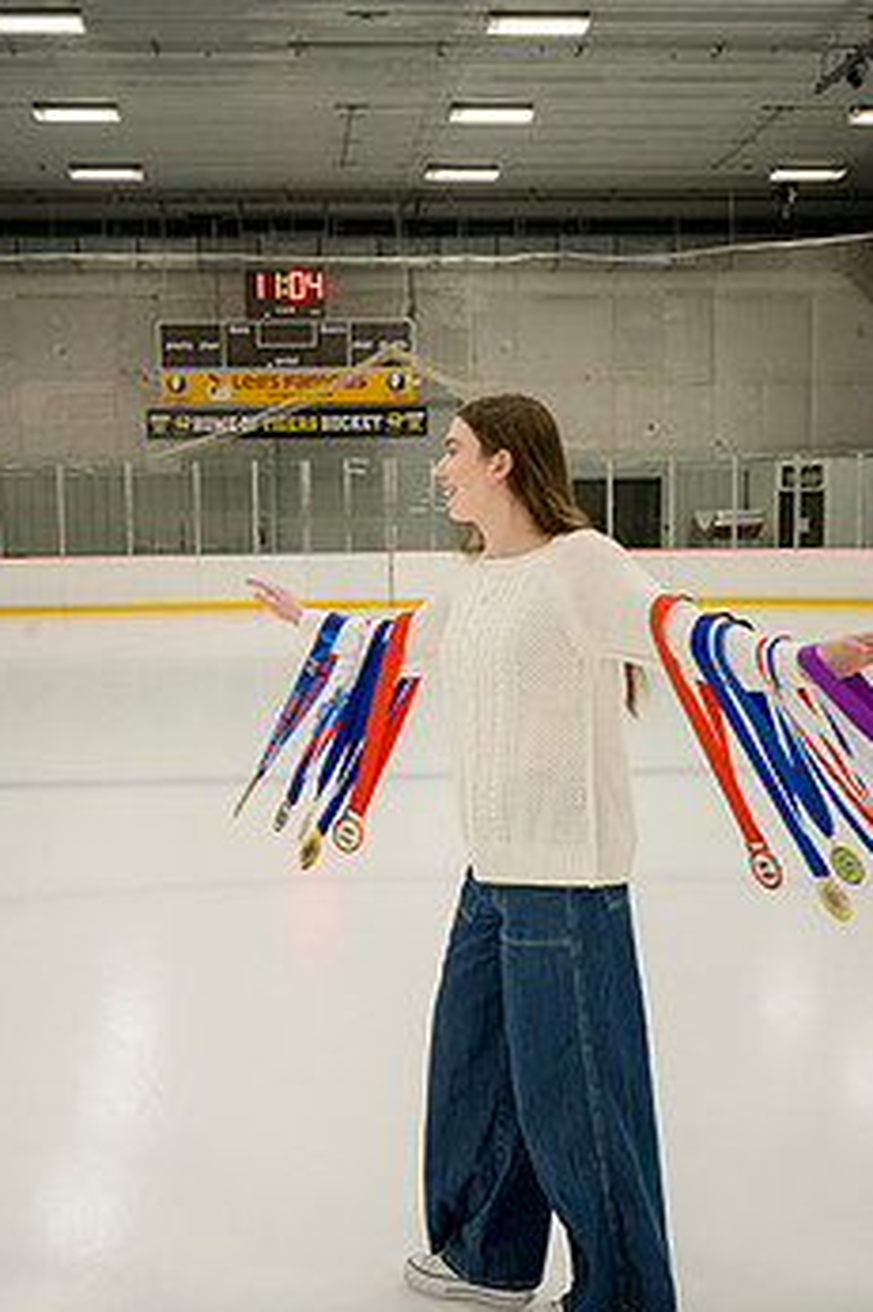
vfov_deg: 41.0
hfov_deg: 28.0
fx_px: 1748
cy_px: 756
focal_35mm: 48
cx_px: 397
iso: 3200
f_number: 8
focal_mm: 37
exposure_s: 1/250
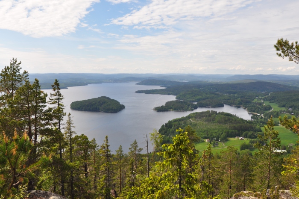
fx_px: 299
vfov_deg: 36.8
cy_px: 100
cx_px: 150
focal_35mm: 36
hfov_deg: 53.2
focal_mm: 24
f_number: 10
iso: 200
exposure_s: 1/250
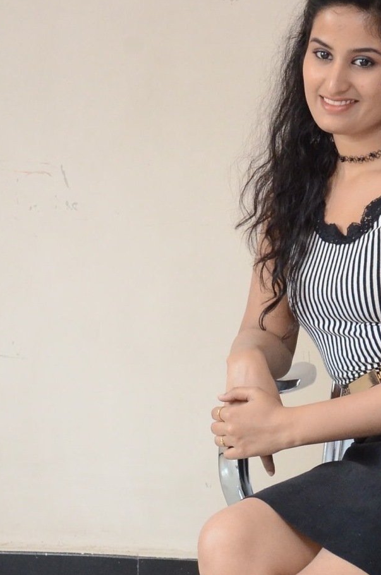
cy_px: 445
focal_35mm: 209
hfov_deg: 6.5
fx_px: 3332
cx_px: 326
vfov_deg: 9.8
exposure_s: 1/125
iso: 2500
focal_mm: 70
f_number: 5.3
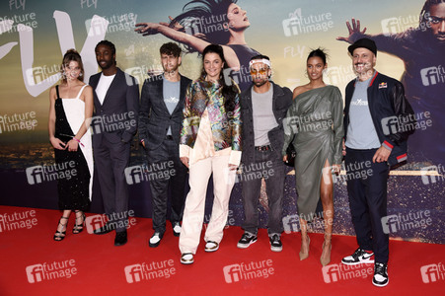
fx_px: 395
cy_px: 148
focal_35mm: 32
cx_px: 222
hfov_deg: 58.8
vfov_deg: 41.1
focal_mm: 32
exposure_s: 1/125
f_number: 6.3
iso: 1000
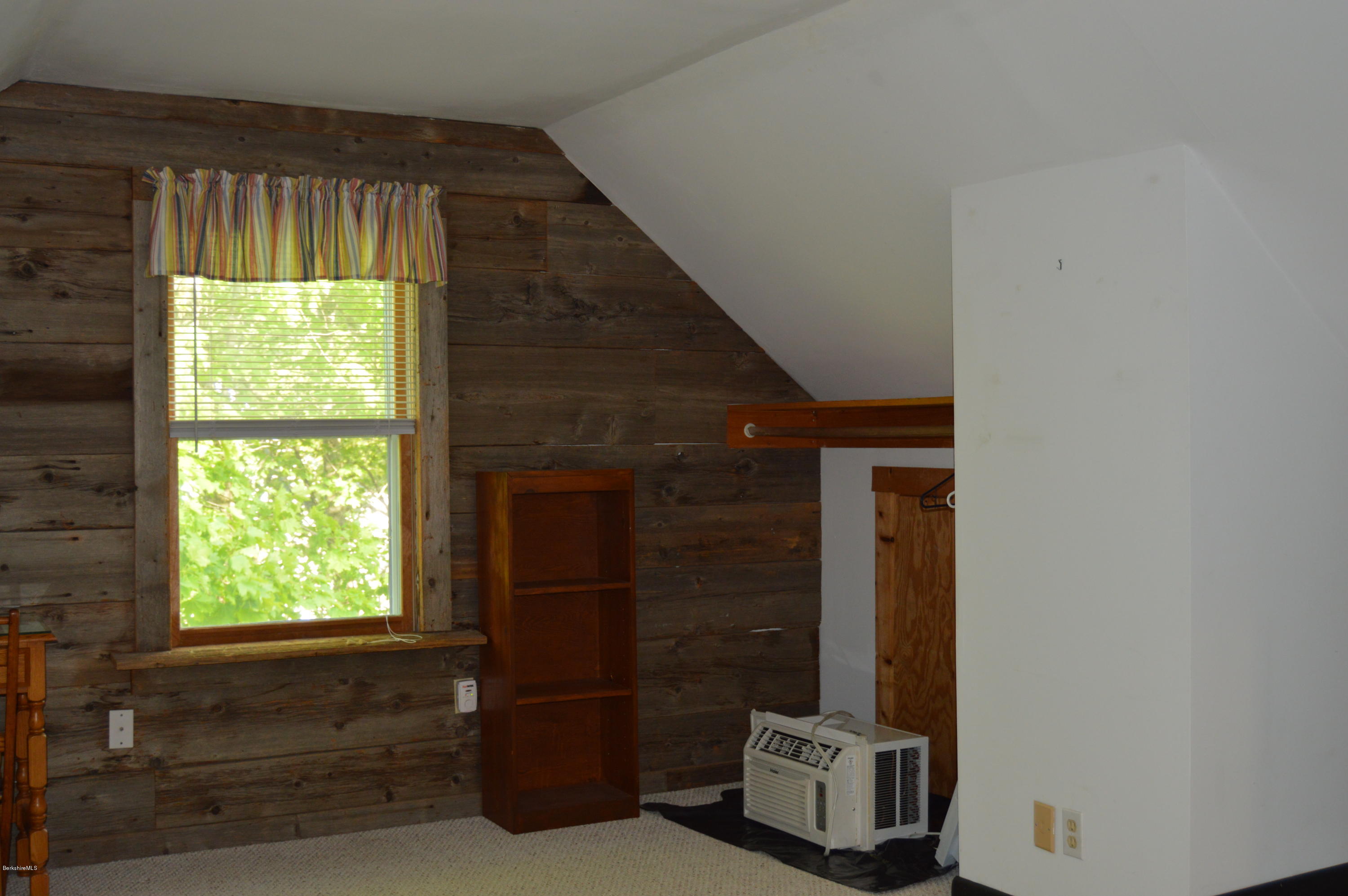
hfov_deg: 49.6
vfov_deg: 34.1
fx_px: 1459
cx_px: 674
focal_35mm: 39
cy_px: 448
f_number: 4
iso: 400
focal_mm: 26
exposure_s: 1/80
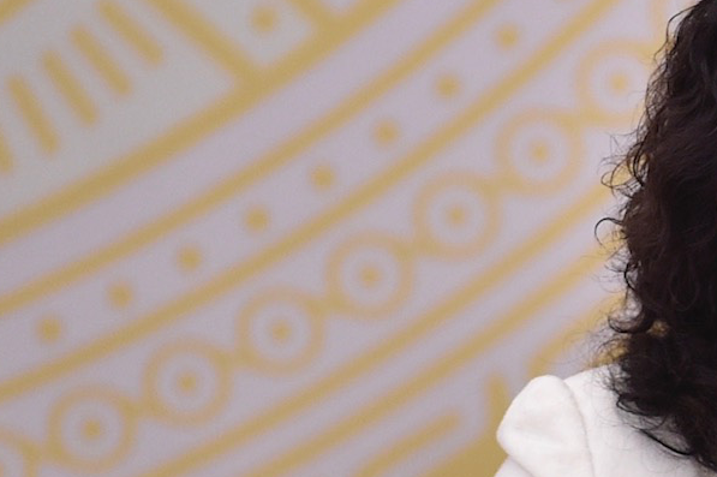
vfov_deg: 3.2
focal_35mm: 429
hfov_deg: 4.8
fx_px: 8537
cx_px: 676
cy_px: 350
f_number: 2.8
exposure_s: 1/160
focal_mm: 200
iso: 2000
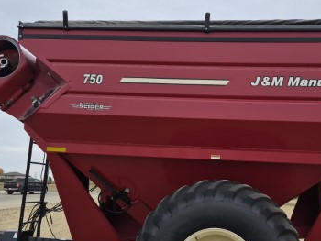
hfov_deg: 44.4
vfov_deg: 34.1
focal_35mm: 42
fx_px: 390
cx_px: 201
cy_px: 159
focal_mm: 5.4
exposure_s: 1/2736
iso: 80
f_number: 1.8
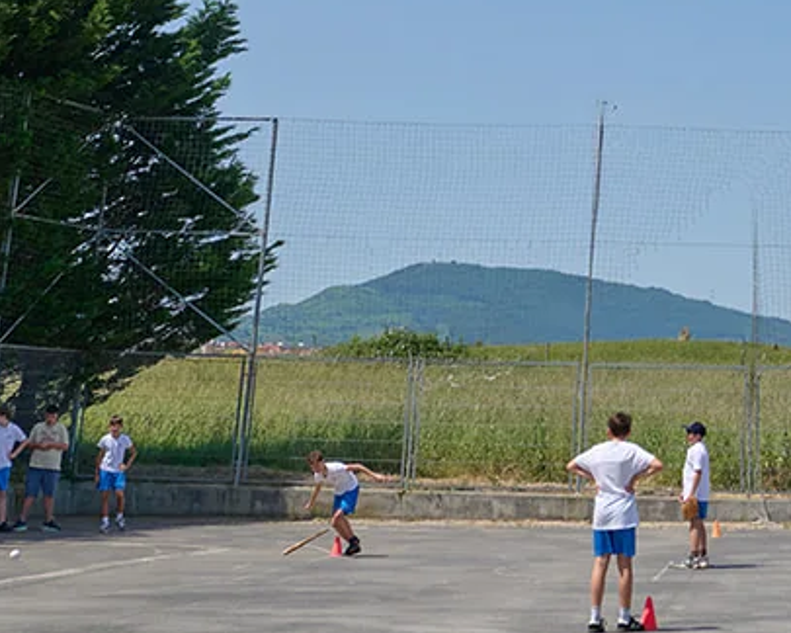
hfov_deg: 20.3
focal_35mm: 89
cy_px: -265
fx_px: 2084
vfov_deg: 16.1
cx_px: 904
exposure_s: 1/2500
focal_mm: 24
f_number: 4.5
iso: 64
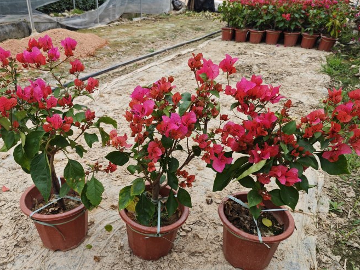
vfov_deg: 49.6
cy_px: 156
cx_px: 159
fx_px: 291
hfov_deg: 63.3
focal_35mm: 28
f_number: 1.8
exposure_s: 1/280
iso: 50
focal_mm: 5.43
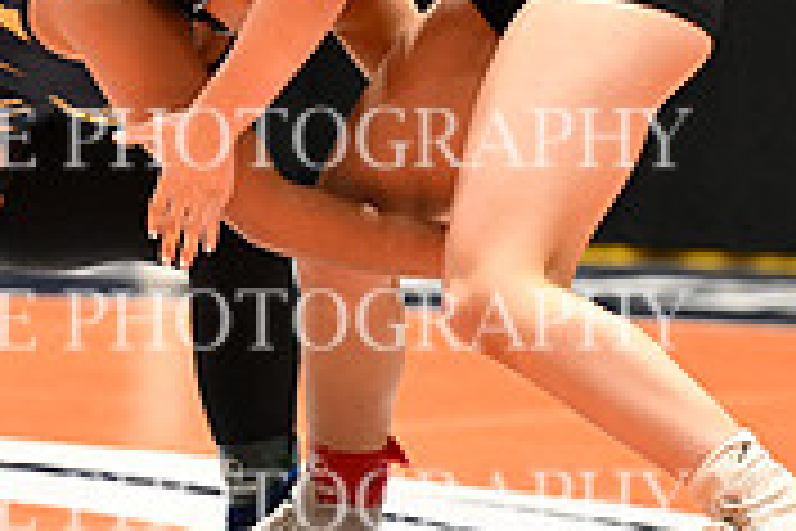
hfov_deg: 7.1
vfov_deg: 4.7
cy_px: 47
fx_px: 6434
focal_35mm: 291
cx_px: 40
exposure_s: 1/767
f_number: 2.8
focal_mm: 89
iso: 4500
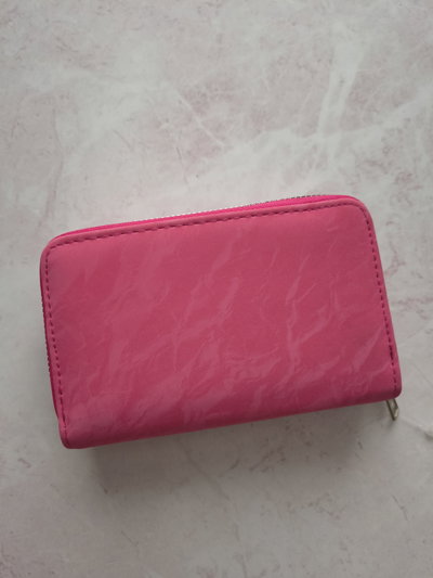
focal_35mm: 24
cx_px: 216
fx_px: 400
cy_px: 289
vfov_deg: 71.6
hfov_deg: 56.8
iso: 643
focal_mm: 5.56
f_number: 1.8
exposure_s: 1/100
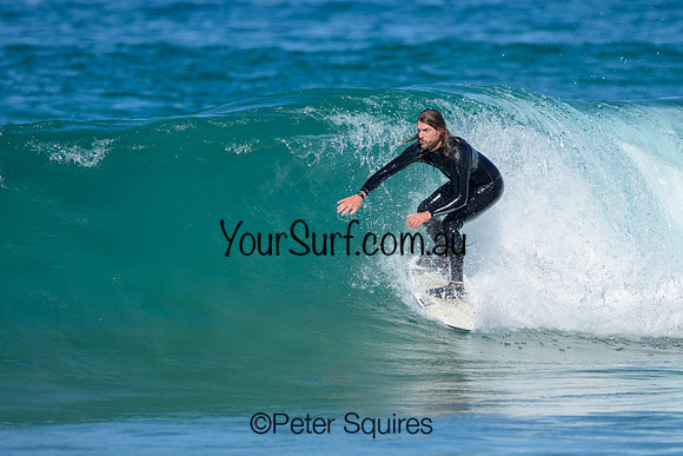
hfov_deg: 1.9
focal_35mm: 1101
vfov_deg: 1.2
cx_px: 378
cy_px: 224
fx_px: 20888
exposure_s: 1/2000
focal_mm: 800
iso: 200
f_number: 6.3
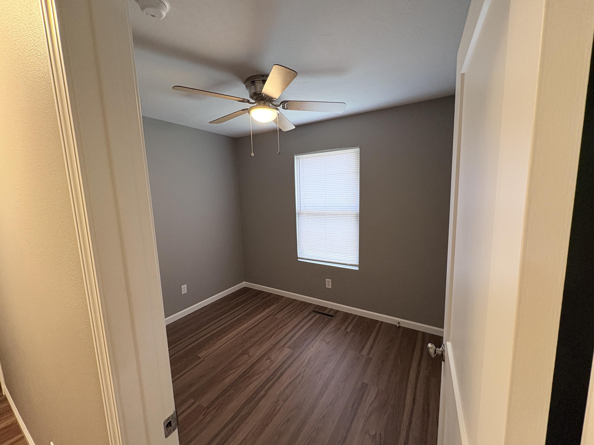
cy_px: 222
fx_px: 240
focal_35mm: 14
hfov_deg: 102.1
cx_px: 297
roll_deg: +2.0
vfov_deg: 85.7
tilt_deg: -7.0
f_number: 2.2
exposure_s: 1/60
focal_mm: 2.22
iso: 160
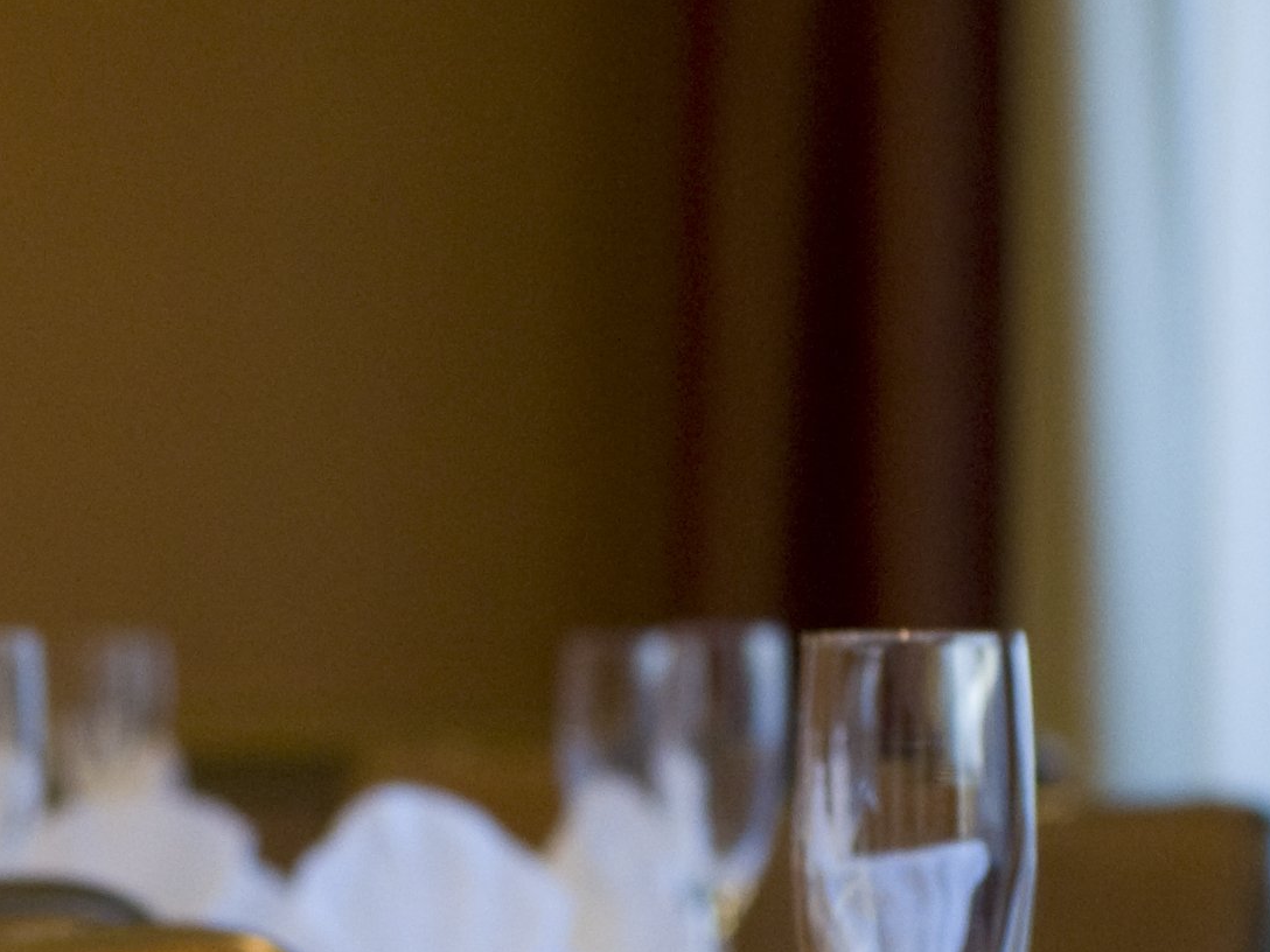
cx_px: -563
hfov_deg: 6.9
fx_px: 10419
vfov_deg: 5.2
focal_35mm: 284
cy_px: 1393
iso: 400
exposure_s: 1/20
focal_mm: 50
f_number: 4.5
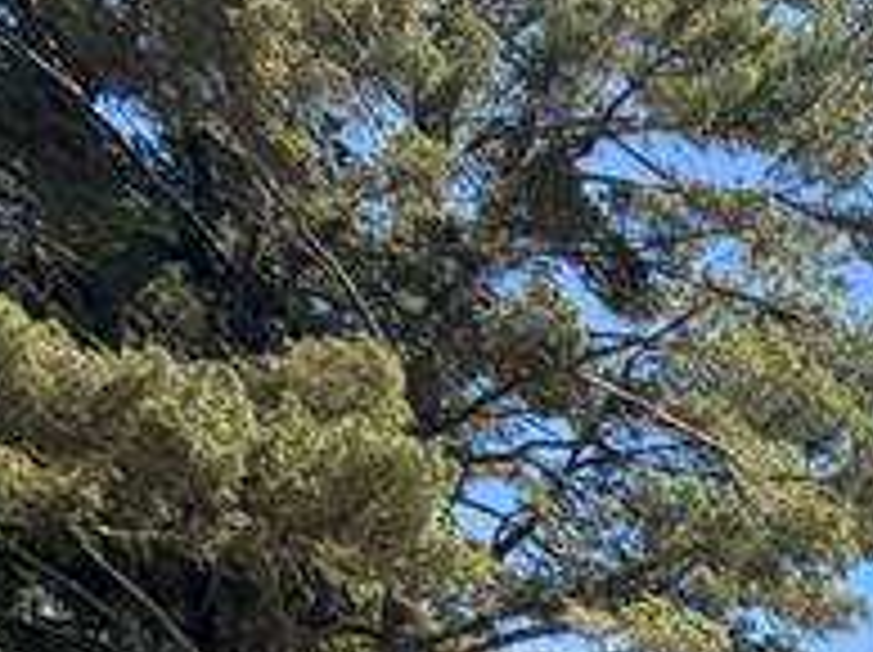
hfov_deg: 18.5
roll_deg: -3.0
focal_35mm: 74
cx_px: 1696
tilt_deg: -6.8
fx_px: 1864
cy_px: 1691
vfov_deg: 13.1
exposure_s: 1/770
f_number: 2.2
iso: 40
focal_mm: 2.22
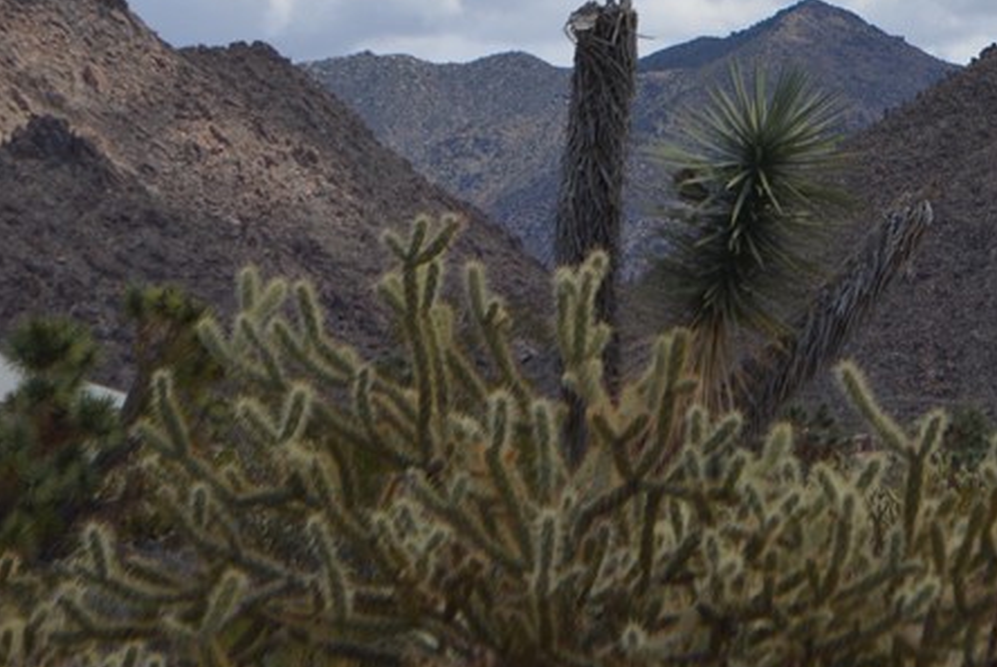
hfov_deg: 10.1
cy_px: 43
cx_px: 1199
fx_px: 5578
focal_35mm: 201
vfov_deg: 6.8
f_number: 8
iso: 400
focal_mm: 55
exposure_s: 1/2000
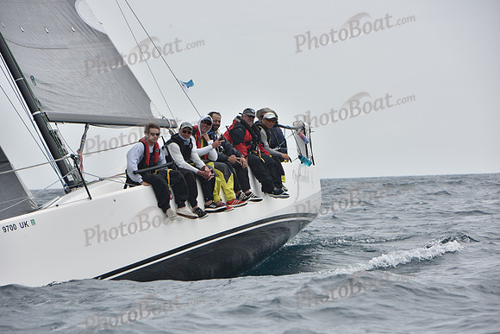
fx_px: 2778
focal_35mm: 200
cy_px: 167
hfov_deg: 10.3
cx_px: 250
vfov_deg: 6.9
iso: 250
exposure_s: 1/800
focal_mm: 200
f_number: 10
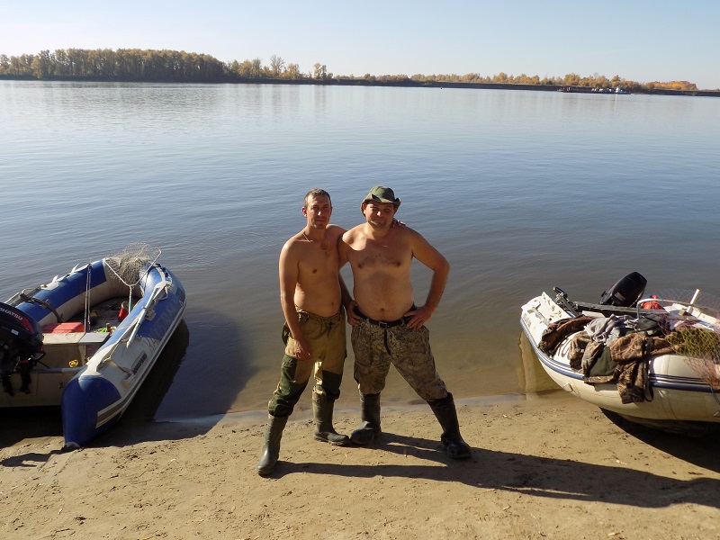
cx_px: 360
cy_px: 270
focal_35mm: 30
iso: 80
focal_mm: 5.3
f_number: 3.3
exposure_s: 1/800
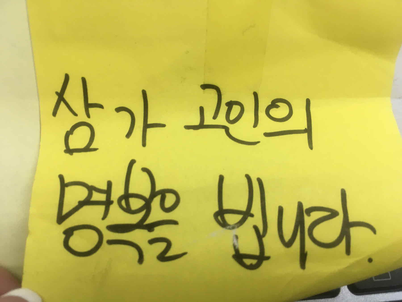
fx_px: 337
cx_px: 201
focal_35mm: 29
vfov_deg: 48.2
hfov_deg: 61.7
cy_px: 151
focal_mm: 4.15
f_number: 2.2
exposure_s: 1/30
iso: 25
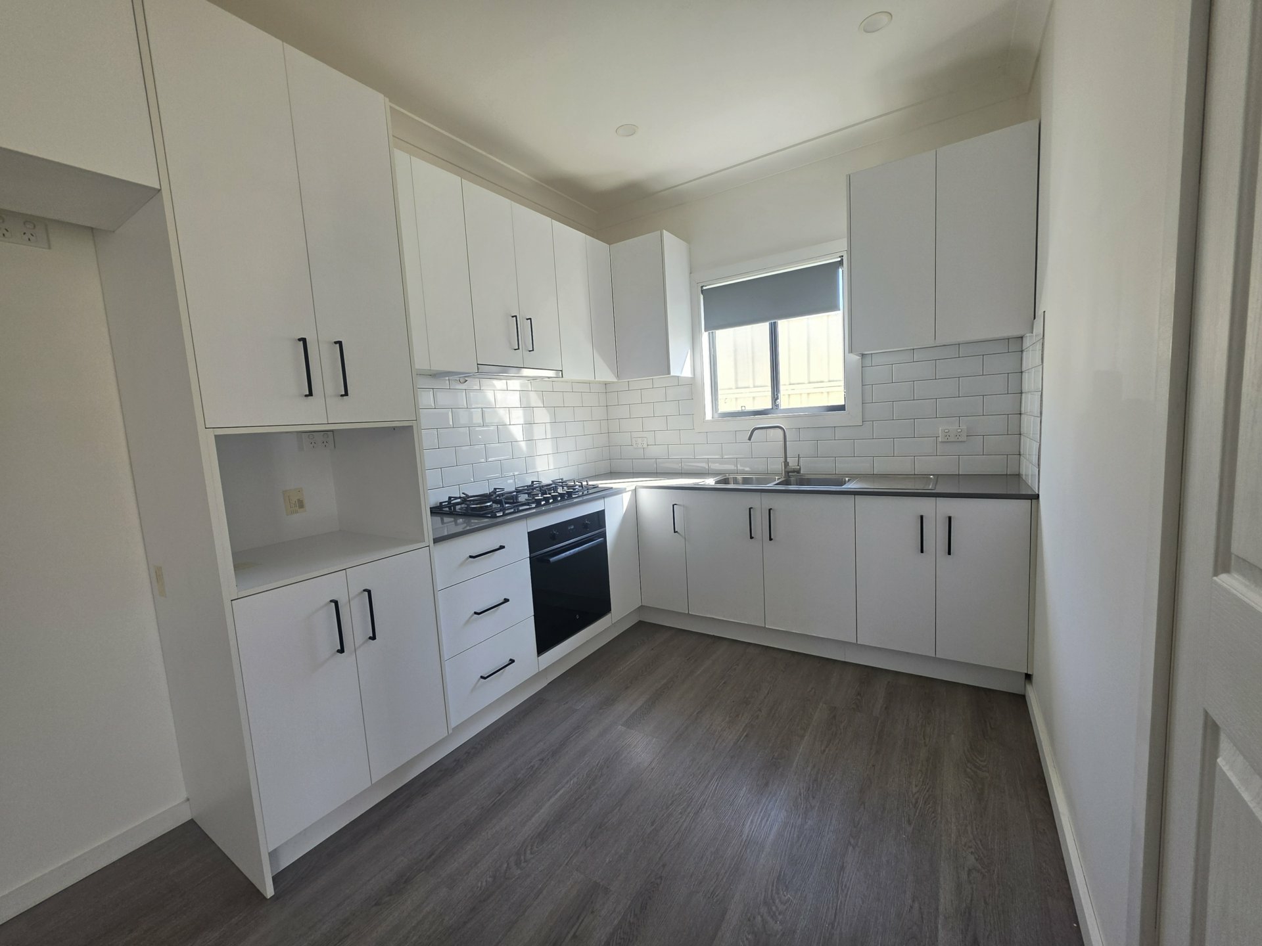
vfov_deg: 89.9
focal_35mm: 13
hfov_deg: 106.2
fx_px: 474
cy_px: 473
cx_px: 631
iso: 40
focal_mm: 2.2
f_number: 1.9
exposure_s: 1/100
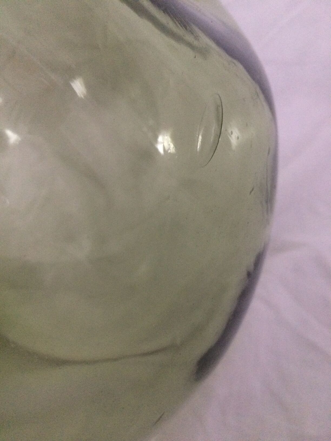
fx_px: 370
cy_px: 220
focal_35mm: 29
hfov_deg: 48.2
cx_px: 166
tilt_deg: -45.7
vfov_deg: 61.7
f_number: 2.2
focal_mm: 4.15
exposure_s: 1/25
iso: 320
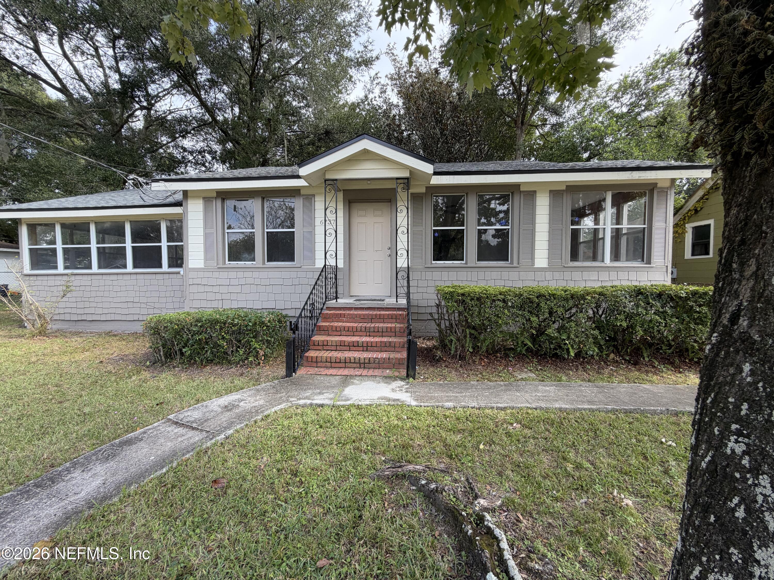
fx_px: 313
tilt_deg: -2.2
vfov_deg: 85.7
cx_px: 387
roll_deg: -0.5
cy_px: 290
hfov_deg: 102.1
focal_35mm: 14
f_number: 2.2
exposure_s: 1/267
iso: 50
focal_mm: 2.22
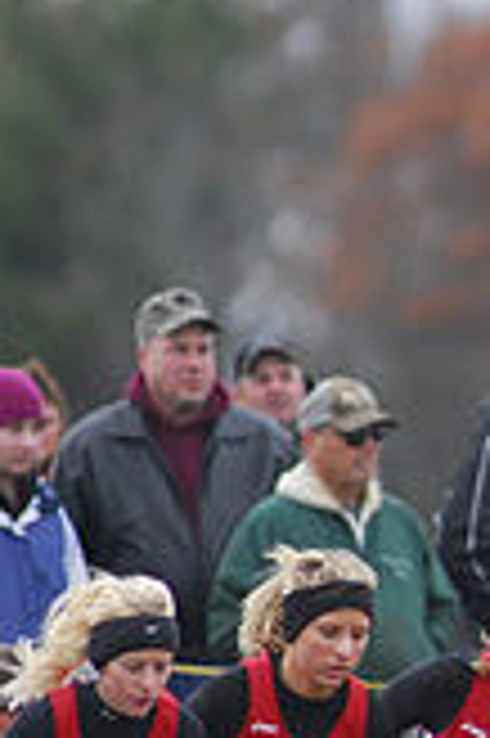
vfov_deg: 1.3
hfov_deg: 0.9
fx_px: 32590
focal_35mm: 1593
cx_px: 1218
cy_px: 842
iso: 400
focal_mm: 300
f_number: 4
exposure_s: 1/800
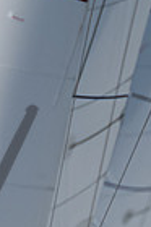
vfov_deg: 0.6
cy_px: 542
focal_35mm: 3191
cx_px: 92
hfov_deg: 0.4
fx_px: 20125
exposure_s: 1/2500
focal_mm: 400
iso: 400
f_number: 6.3
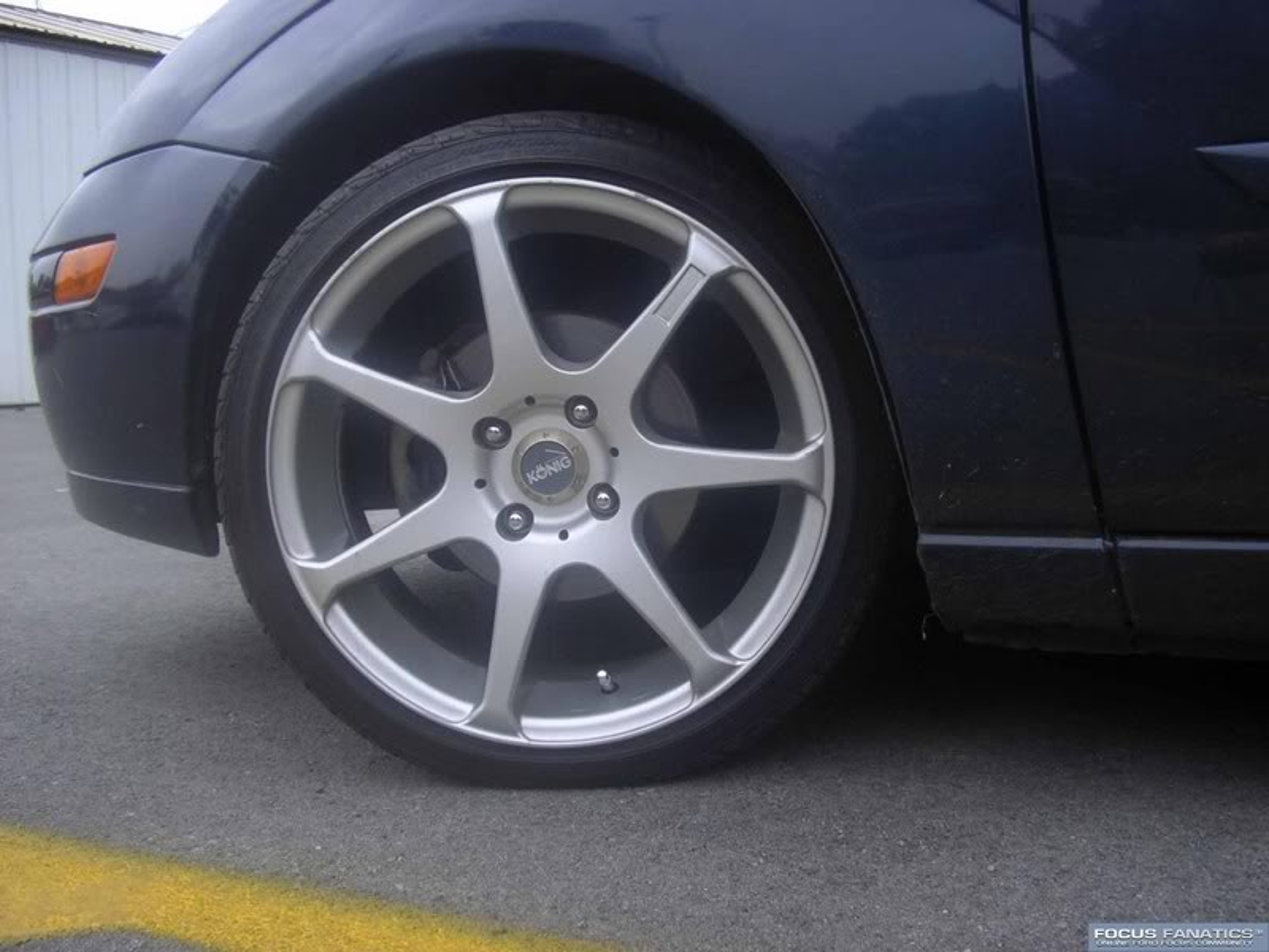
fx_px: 1393
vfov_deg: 37.7
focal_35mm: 38
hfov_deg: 49.0
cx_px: 634
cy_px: 476
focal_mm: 5.8
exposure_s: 1/125
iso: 50
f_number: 2.9
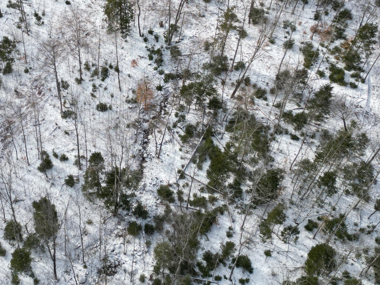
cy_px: 41
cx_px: 111
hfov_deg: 42.1
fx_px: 483
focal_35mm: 44
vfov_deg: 31.7
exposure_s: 1/2000
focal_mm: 6.72
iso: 130
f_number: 1.7
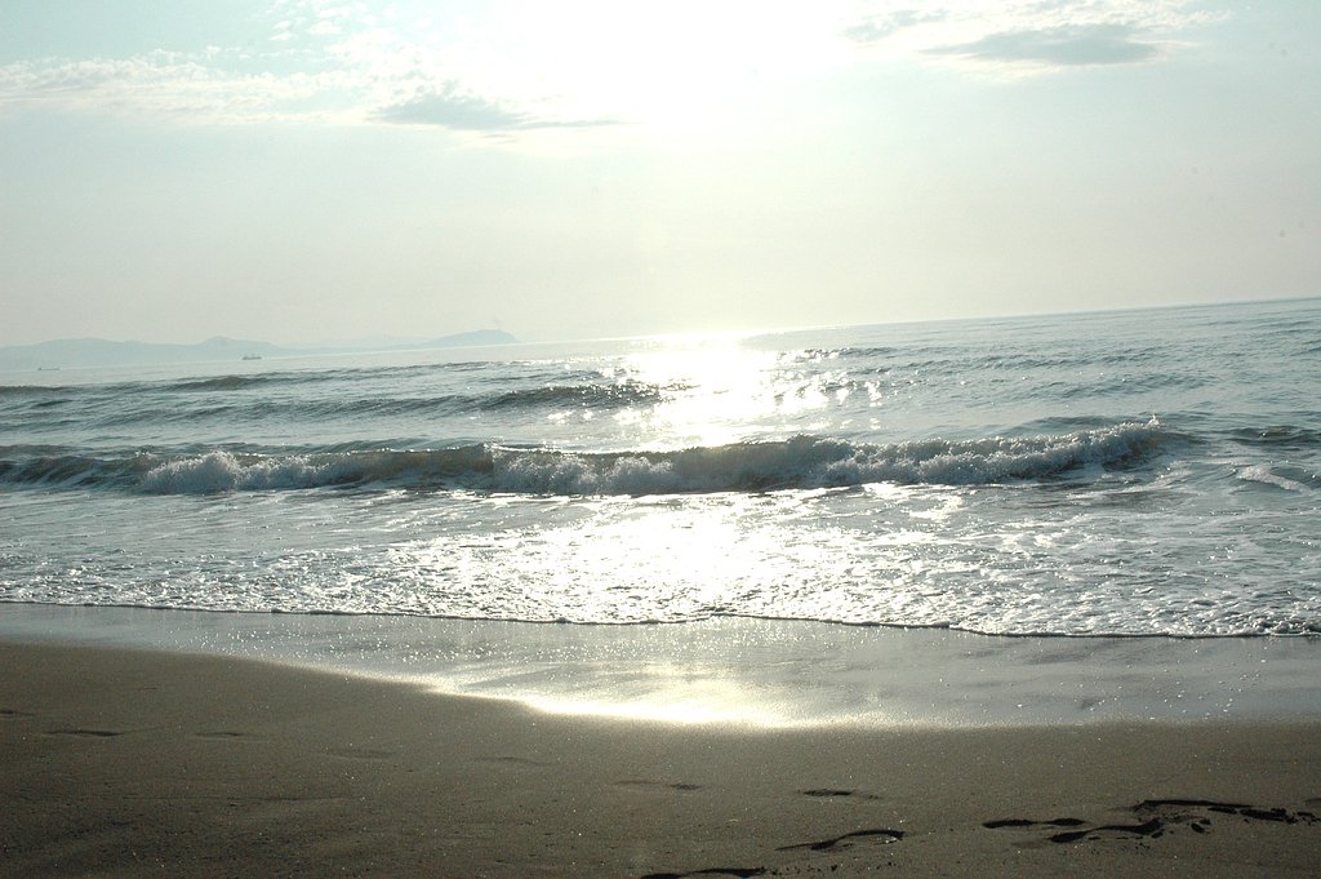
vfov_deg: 30.8
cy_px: 440
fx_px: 1595
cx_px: 660
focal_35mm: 44
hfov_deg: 45.0
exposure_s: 1/1250
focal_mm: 29
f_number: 18
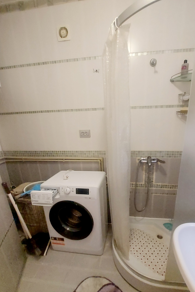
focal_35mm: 15
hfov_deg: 76.8
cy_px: 159
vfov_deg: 100.1
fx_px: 122
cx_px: 113
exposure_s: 1/25
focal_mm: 1.74
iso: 320
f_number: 2.2
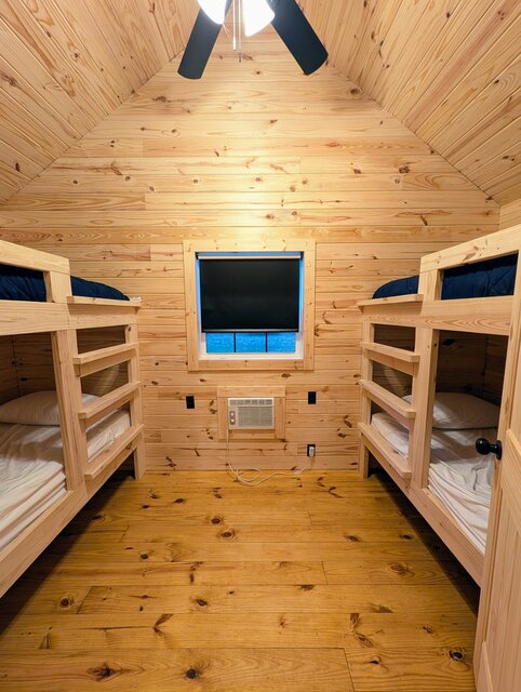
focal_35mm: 12
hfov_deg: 94.6
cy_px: 346
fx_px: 240
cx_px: 260
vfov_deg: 110.5
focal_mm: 2.02
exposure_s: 1/40
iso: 234
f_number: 1.7
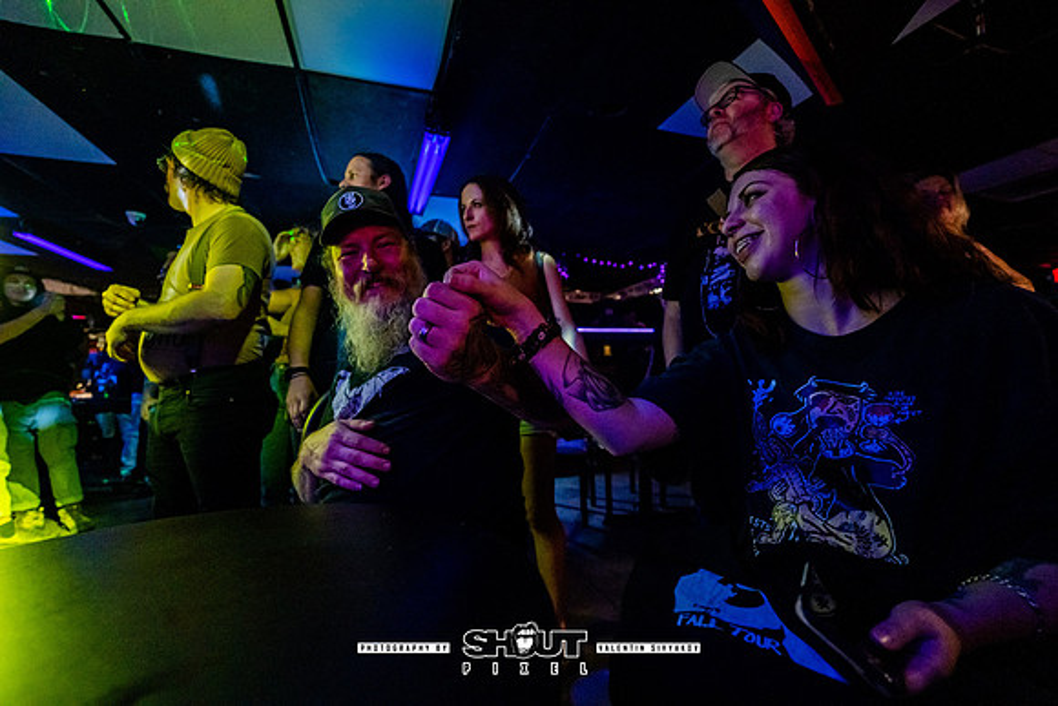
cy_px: 353
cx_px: 529
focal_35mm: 14
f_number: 2.8
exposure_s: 1/200
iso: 2500
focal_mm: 14
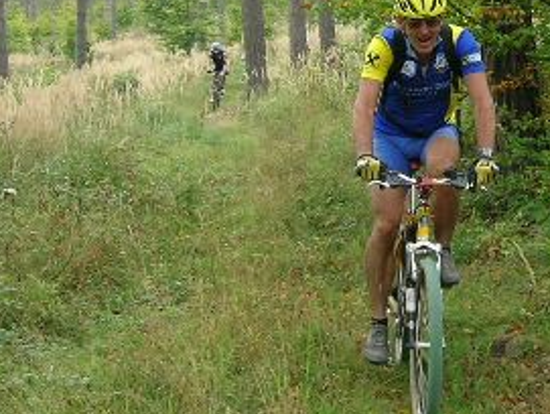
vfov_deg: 8.7
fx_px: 2721
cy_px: 32
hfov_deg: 11.5
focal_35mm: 171
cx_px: 469
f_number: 4
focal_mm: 5.8
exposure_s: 1/93
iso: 50
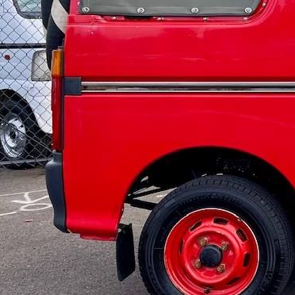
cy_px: 51
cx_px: 502
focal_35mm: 76
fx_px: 733
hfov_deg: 18.6
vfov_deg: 22.4
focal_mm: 5.1
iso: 32
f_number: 1.6
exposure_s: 1/561
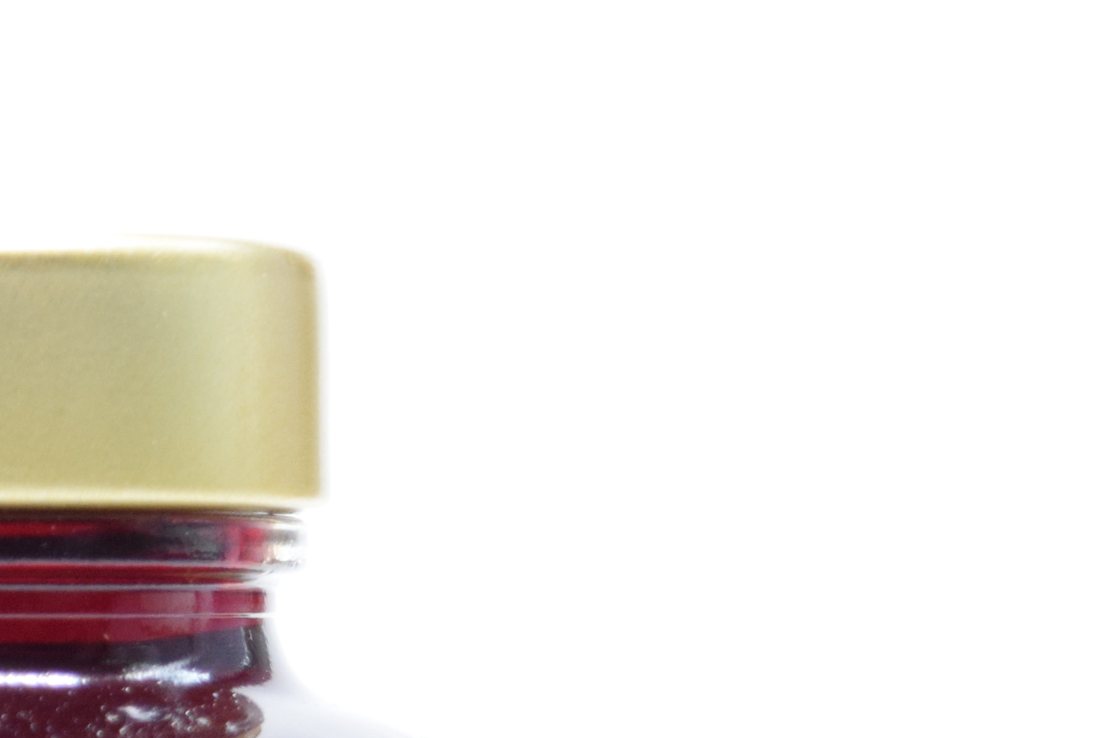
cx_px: -653
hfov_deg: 12.1
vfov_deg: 8.4
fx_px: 4946
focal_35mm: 161
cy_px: 909
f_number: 4.5
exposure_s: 1/60
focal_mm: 32
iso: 800
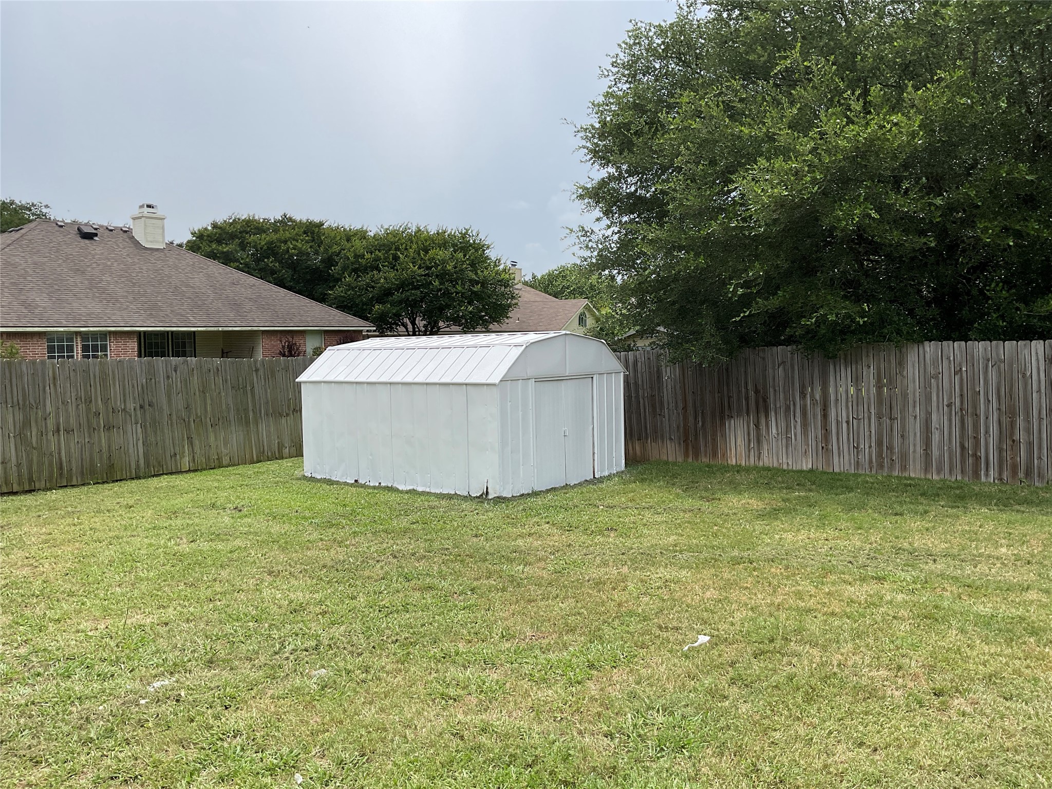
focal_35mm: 29
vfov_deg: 48.2
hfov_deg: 61.7
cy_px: 394
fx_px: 881
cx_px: 526
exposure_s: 1/2227
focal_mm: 3
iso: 16
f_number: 1.8
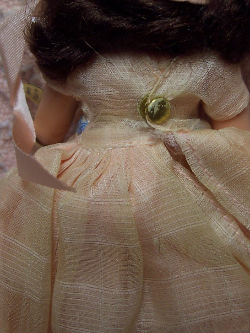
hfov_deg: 24.0
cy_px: 114
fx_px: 587
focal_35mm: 61
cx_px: 131
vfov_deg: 31.5
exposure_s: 1/90
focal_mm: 5.6
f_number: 2.8
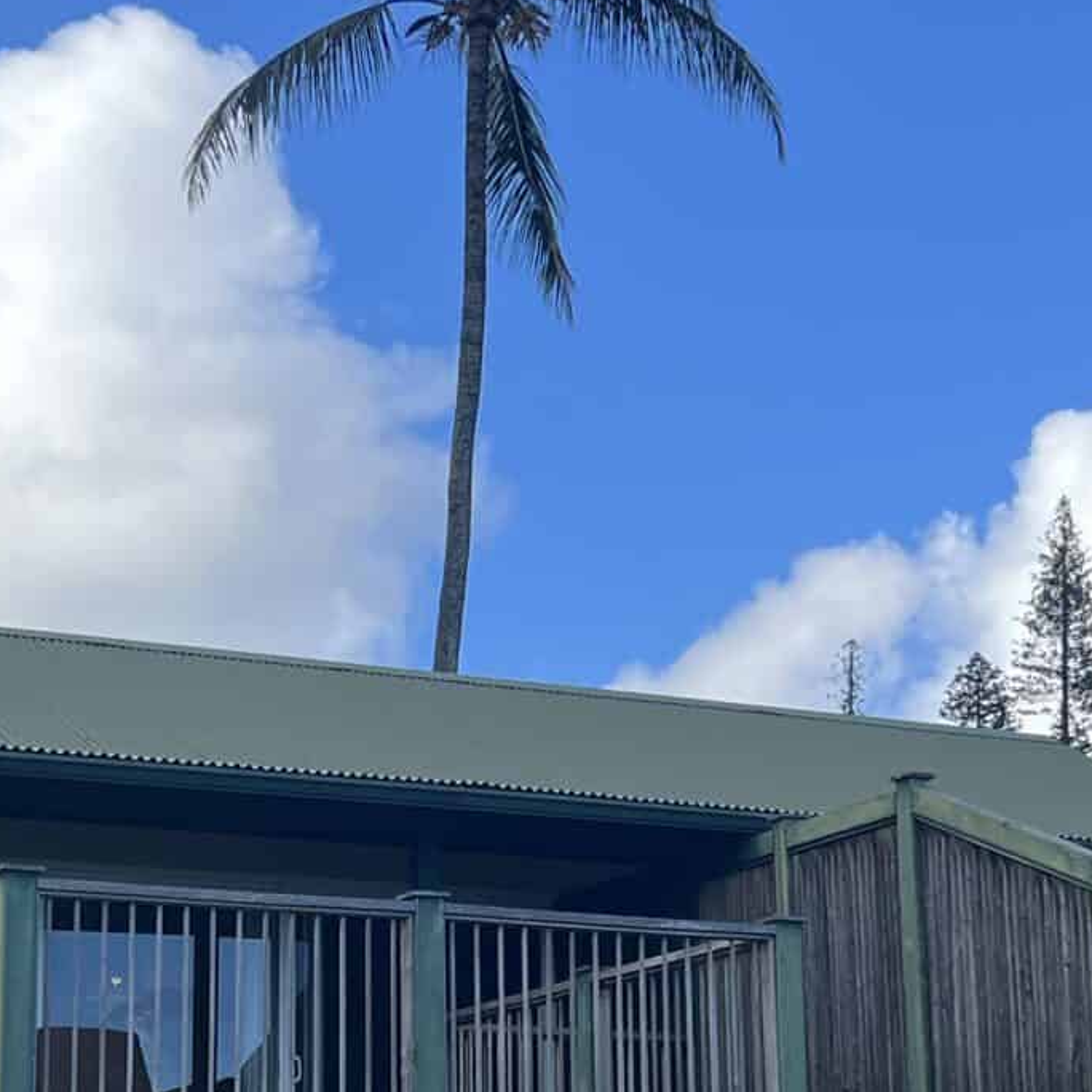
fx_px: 3069
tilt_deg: +12.4
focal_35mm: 86
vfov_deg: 20.1
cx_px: 495
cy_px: 715
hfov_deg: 20.2
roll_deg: +1.2
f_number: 1.5
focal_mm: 5.7
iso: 50
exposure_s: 1/3077
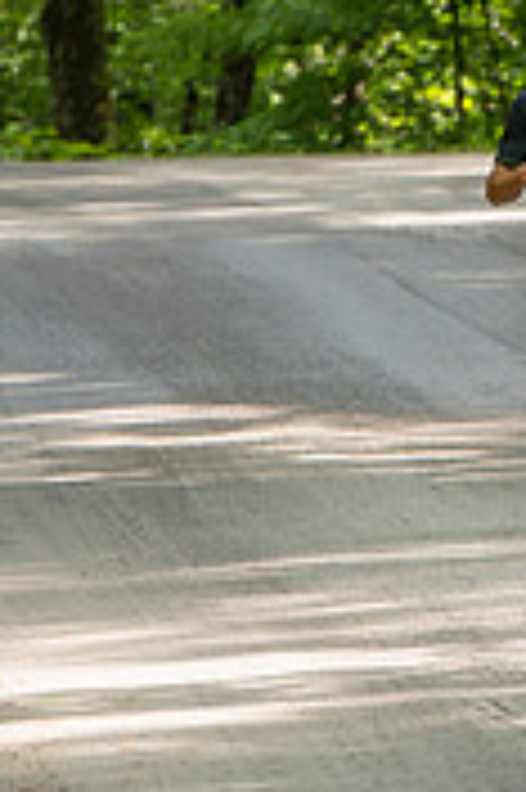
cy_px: 466
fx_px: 15810
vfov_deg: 2.9
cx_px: 1262
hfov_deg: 1.9
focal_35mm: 720
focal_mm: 195
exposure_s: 1/80
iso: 200
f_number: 5.6
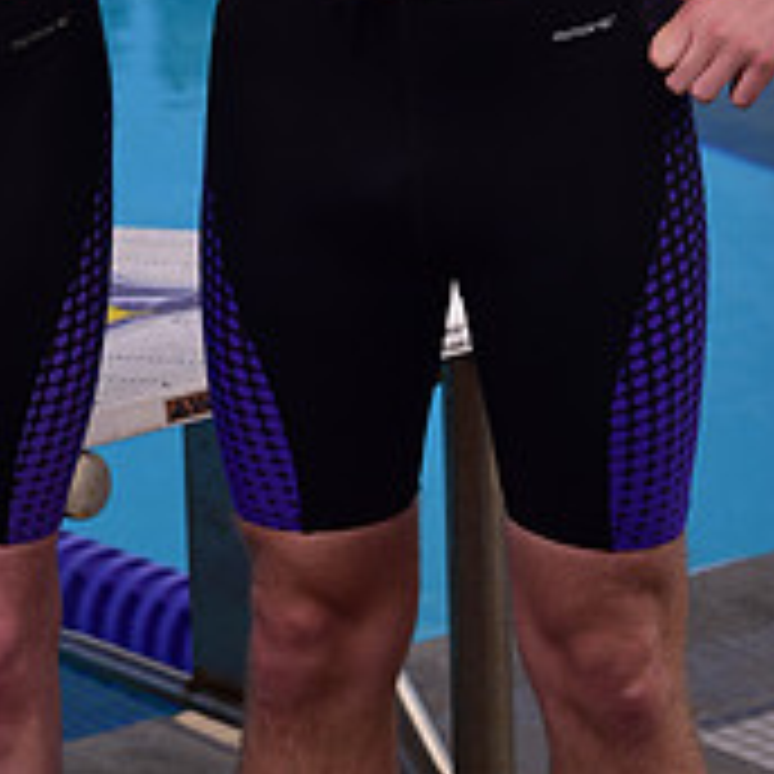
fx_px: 8424
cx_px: 250
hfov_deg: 5.3
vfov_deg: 5.2
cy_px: -526
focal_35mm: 333
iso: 80
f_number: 7.1
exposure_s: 1/250
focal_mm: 116
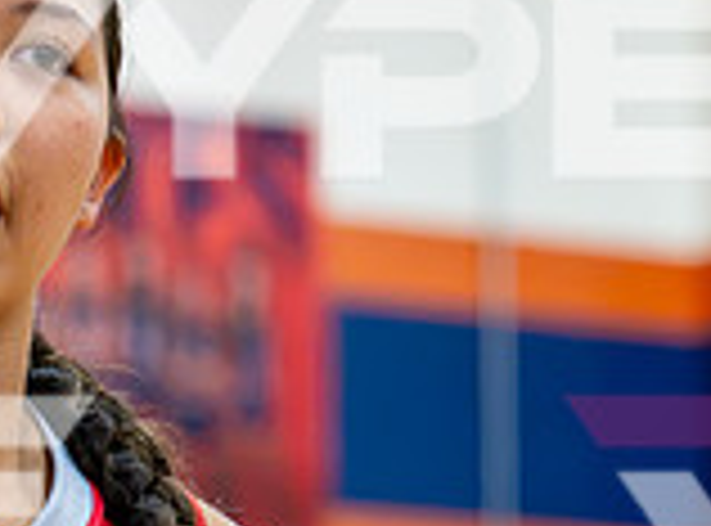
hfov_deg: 6.4
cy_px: 607
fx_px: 6318
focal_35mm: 309
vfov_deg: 4.8
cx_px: -392
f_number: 2.8
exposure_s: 1/800
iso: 3200
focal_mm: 70
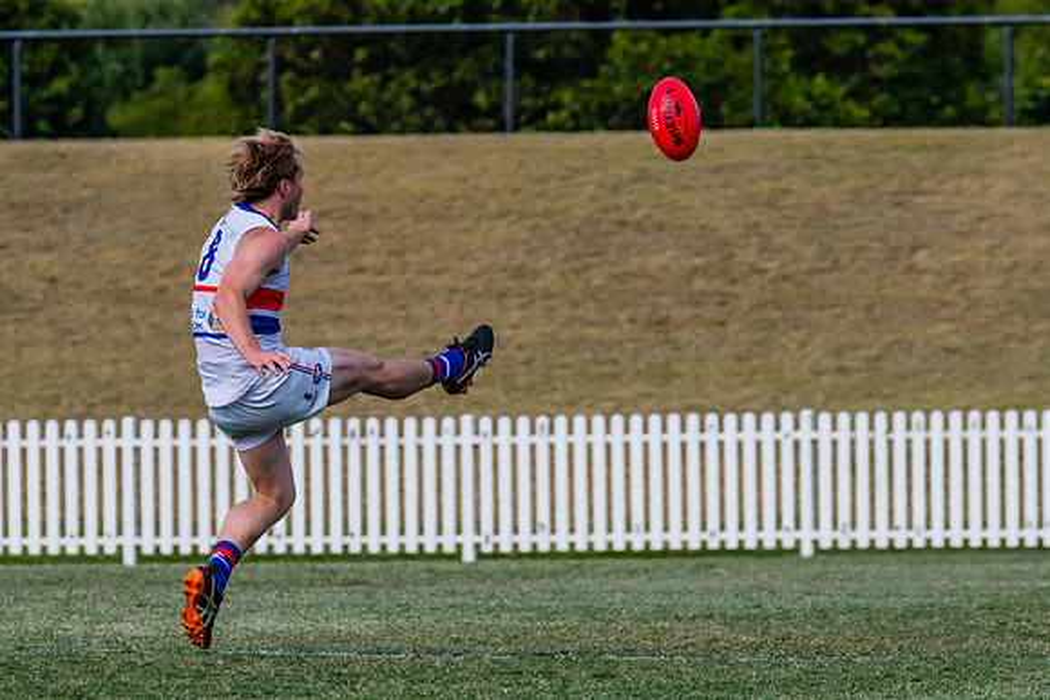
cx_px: 302
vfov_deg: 1.9
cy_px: 415
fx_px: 20693
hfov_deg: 2.9
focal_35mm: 709
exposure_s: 1/1600
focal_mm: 420
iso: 800
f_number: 10
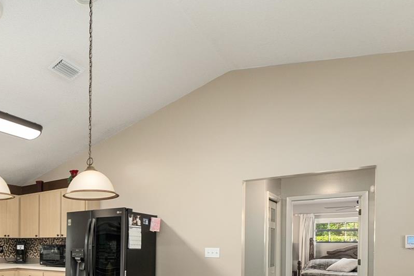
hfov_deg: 56.6
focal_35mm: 28
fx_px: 322
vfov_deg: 42.7
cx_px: 42
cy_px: 245
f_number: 8
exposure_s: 1/5
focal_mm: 14
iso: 500
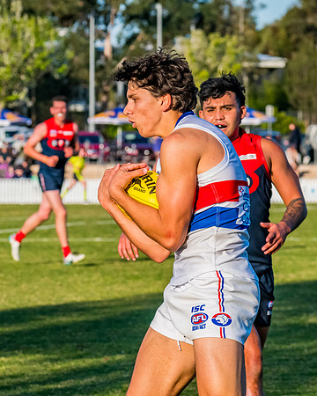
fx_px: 3531
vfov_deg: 6.4
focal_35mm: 301
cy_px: 147
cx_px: 179
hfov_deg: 5.1
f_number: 10
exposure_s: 1/1600
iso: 800
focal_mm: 170
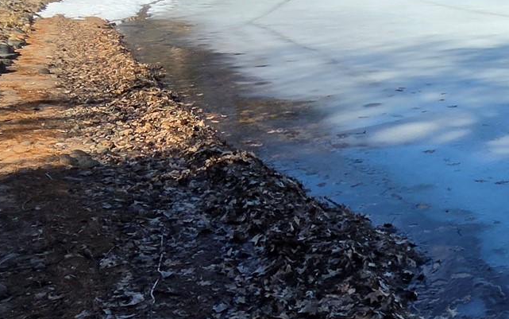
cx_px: 585
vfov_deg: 29.2
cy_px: 145
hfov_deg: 36.7
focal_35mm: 44
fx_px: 611
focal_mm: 2.2
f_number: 2.2
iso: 100
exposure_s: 1/3493
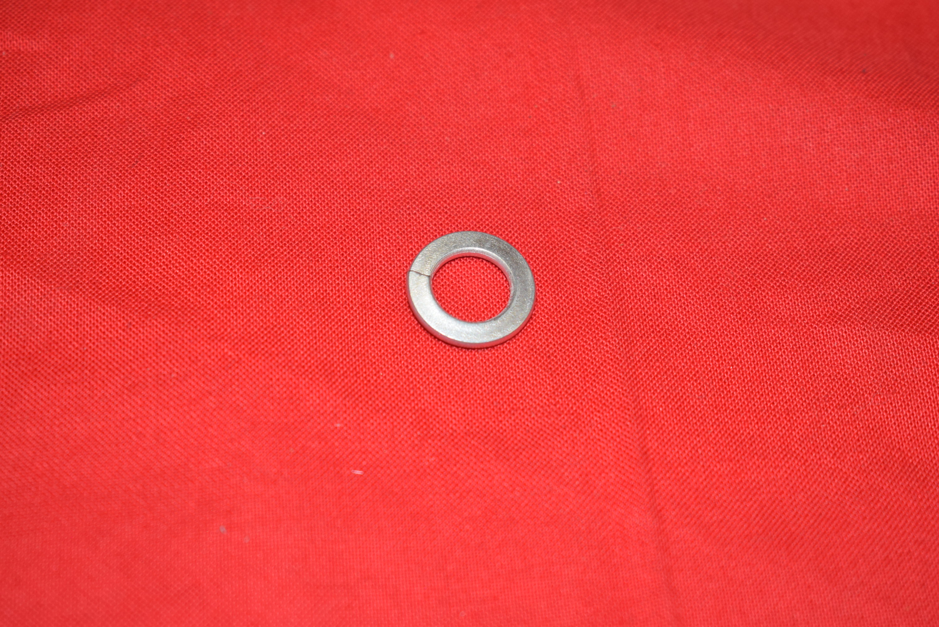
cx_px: 470
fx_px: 2036
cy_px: 314
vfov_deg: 17.5
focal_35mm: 78
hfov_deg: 26.0
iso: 500
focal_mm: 52
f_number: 5.6
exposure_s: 1/60
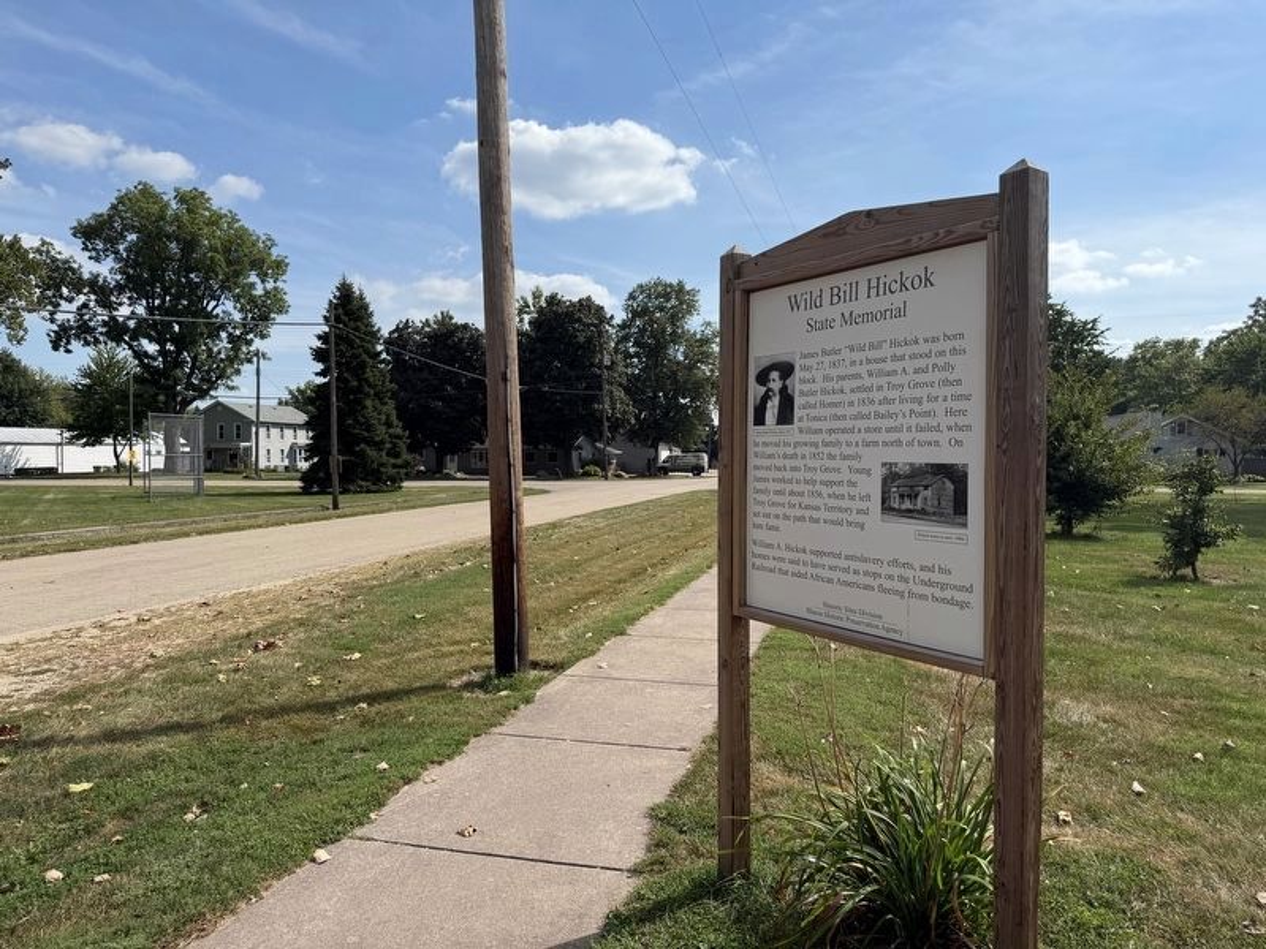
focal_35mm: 24
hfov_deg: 71.6
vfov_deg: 56.8
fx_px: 878
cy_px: 474
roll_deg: +0.3
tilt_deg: -1.1
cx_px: 633
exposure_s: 1/5714
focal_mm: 6.76
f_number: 1.78
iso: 80
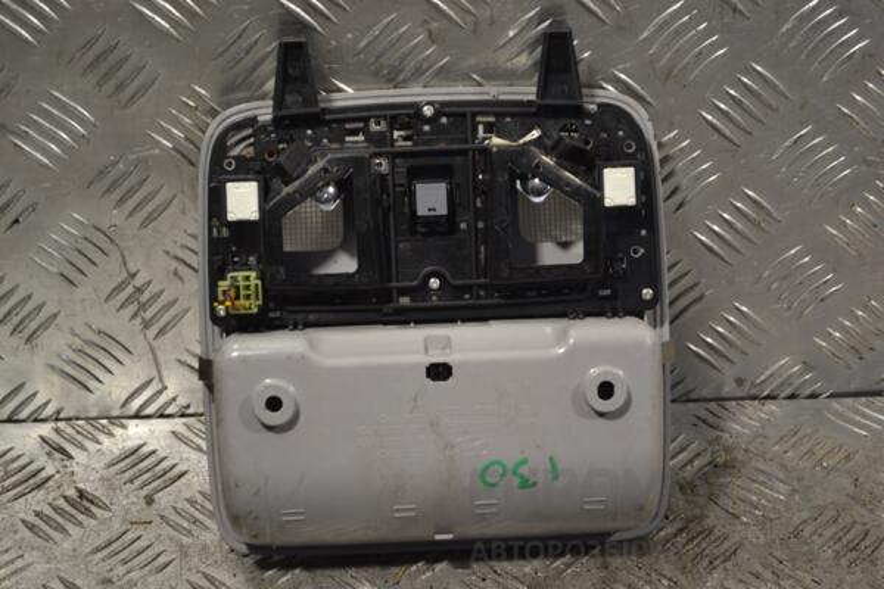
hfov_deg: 24.6
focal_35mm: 82
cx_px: 442
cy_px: 294
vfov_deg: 16.6
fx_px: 2026
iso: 400
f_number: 5.6
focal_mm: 55
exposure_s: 1/80
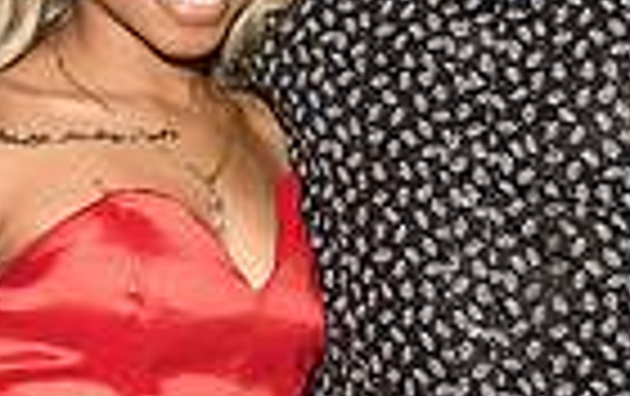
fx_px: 2322
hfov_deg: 15.3
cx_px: 549
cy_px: 227
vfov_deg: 9.7
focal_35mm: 135
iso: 2000
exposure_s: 1/250
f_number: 3.5
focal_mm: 32
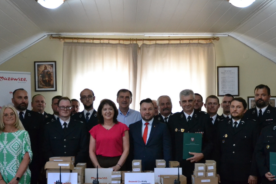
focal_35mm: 61
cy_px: 120
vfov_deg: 22.2
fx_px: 468
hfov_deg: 32.9
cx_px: 129
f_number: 4
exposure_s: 1/160
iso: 3200
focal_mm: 28
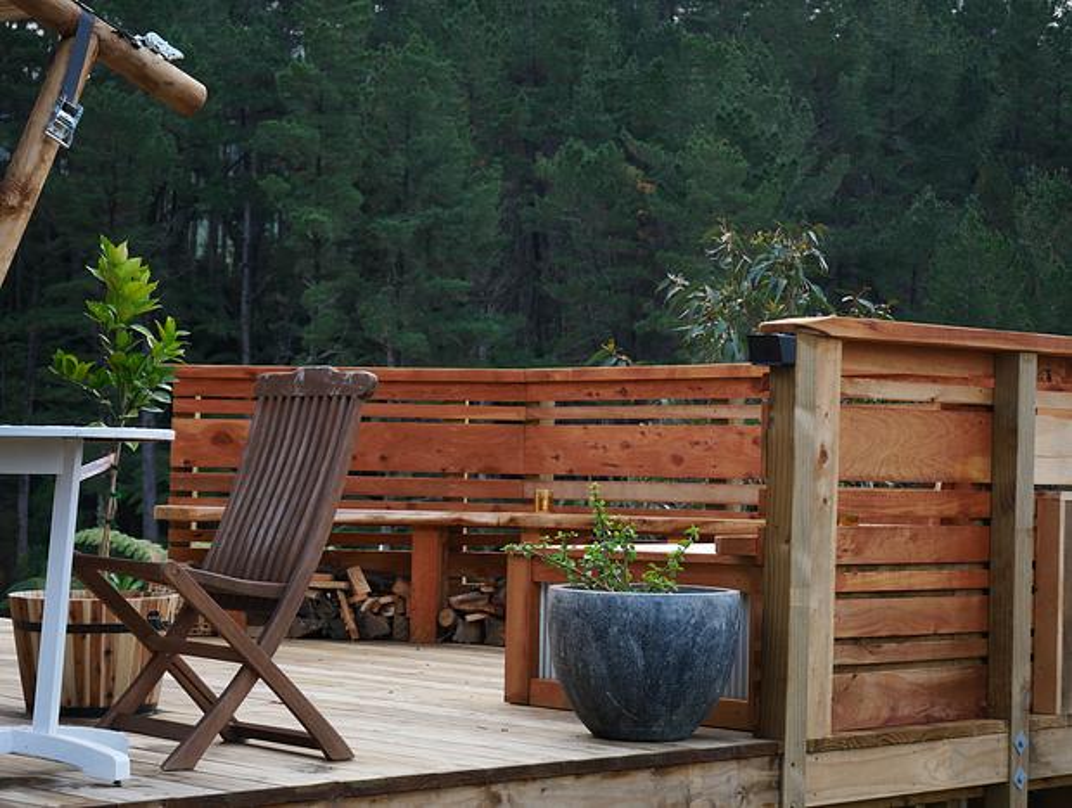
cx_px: 536
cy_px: 404
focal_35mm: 76
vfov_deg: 19.4
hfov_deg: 25.6
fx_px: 2357
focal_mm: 38
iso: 250
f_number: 5.4
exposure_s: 1/100
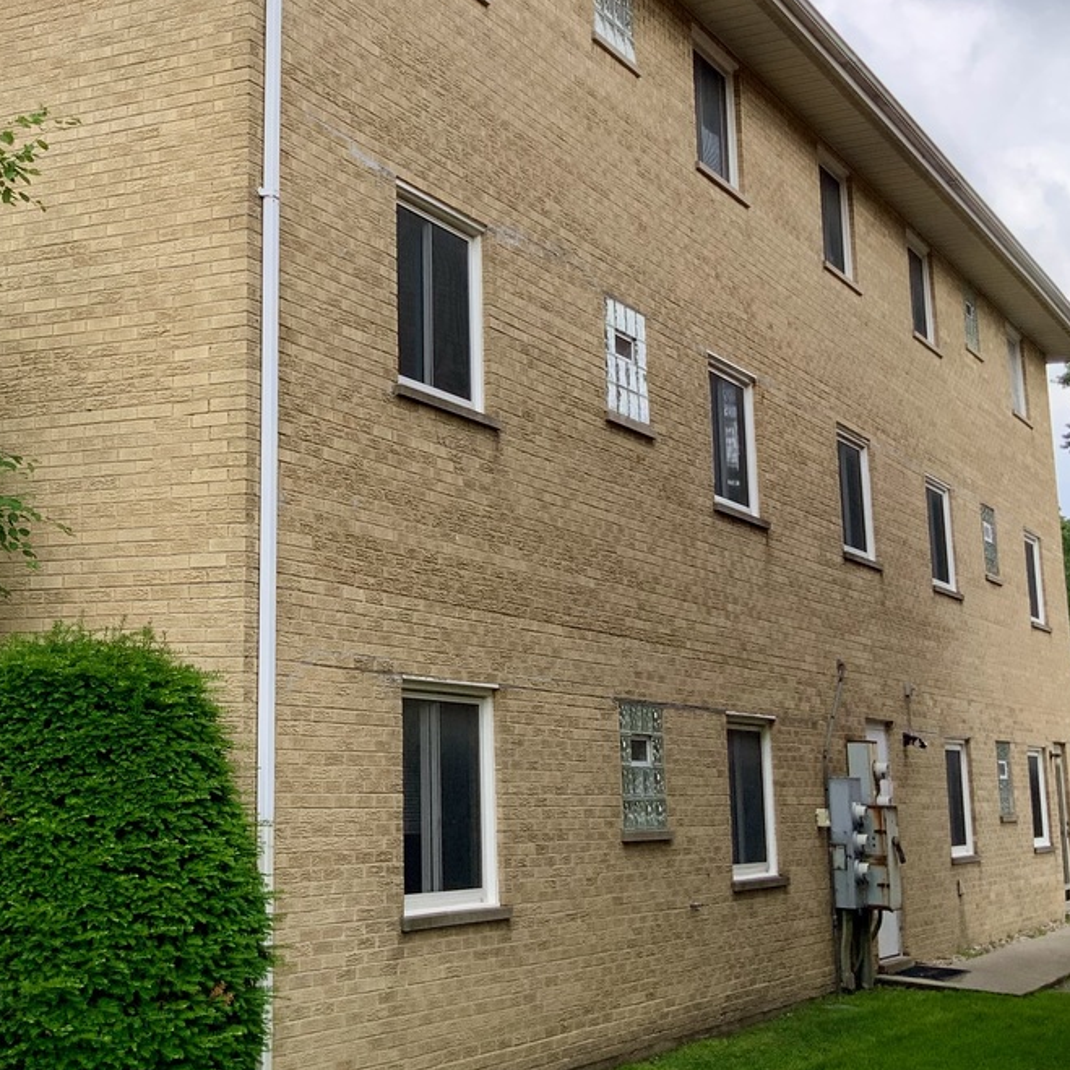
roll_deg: -1.0
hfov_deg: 29.8
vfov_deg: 30.1
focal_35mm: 56
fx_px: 1958
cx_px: 208
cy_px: 286
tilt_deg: +14.4
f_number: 1.8
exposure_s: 1/912
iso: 16
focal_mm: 3
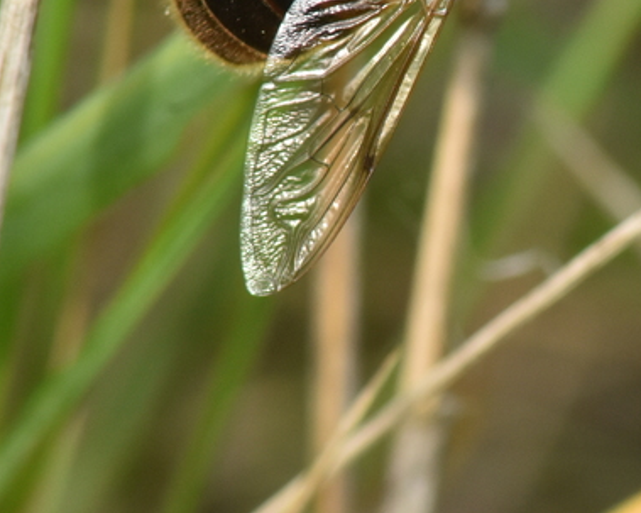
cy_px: 168
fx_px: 20313
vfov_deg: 1.4
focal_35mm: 1071
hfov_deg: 1.8
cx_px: 457
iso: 1250
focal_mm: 300
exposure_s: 1/320
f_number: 20
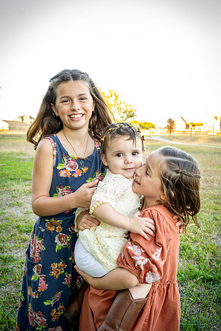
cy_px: 166
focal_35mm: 35
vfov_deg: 54.4
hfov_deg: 37.9
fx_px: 322
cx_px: 110
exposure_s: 1/100
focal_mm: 35
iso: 500
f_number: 6.3
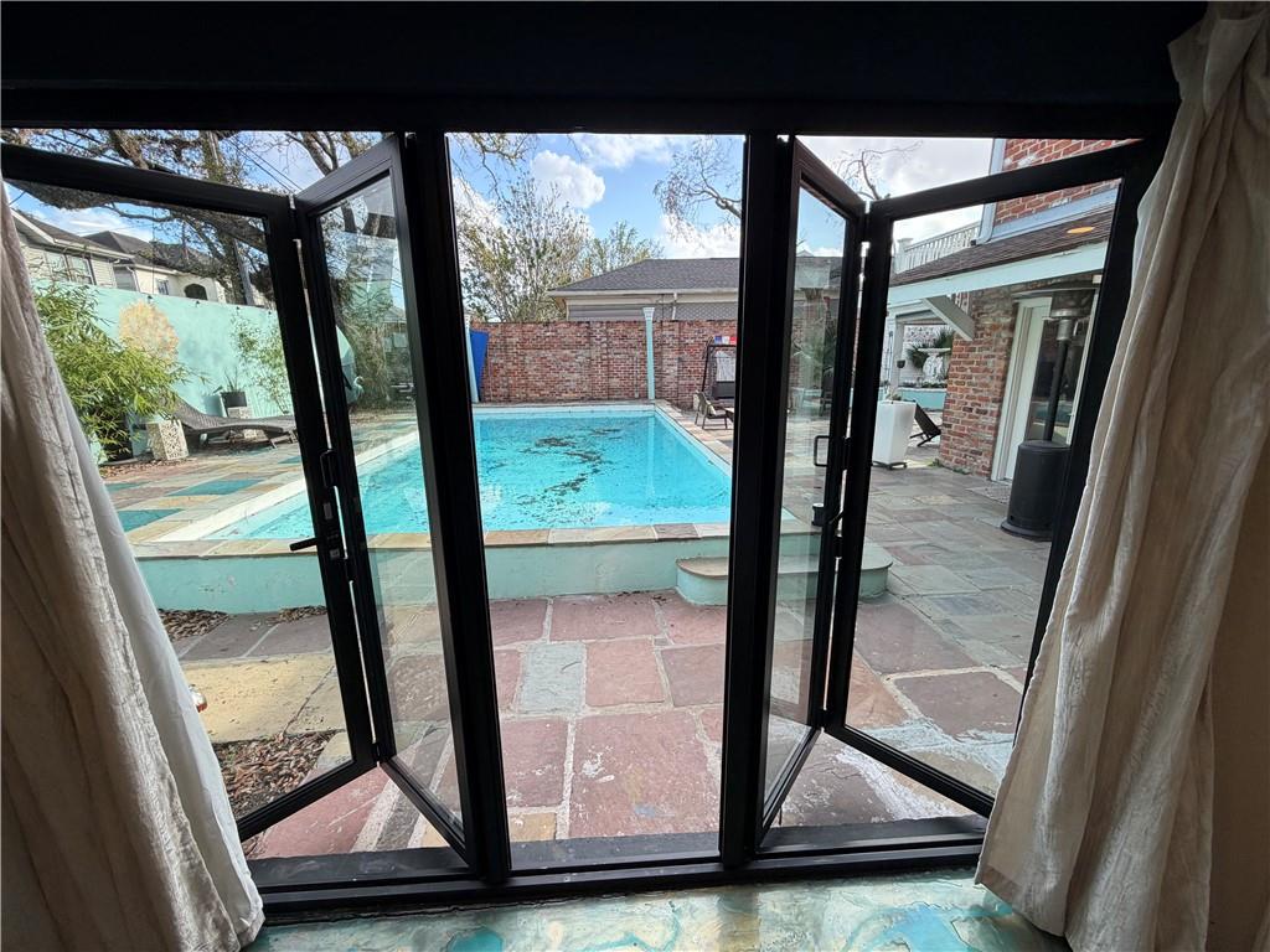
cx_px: 635
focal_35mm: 14
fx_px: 514
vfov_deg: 85.7
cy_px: 476
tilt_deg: -12.7
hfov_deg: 102.1
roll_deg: +2.3
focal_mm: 2.22
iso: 40
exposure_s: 1/234
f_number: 2.2
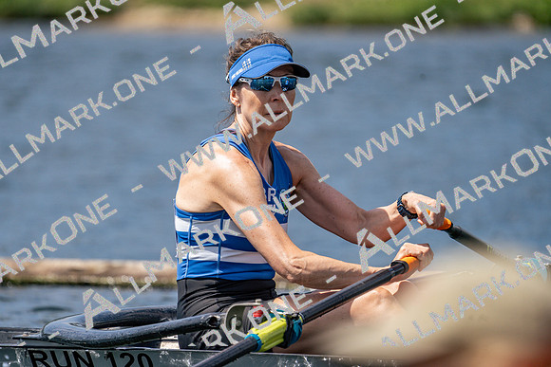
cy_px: 184
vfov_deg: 2.5
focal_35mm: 553
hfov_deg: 3.7
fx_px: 8466
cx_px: 276
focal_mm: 553
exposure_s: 1/2000
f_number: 6.3
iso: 250
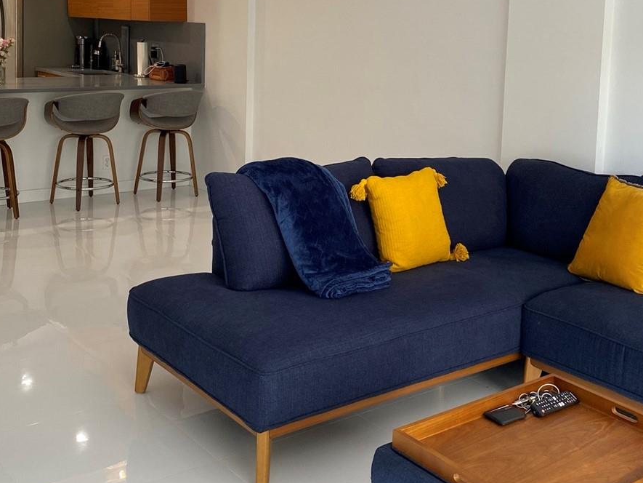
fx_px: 873
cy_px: 112
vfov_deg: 30.3
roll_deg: -2.0
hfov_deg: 40.4
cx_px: 328
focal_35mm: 47
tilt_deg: -5.6
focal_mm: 4.25
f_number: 1.8
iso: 64
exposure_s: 1/60
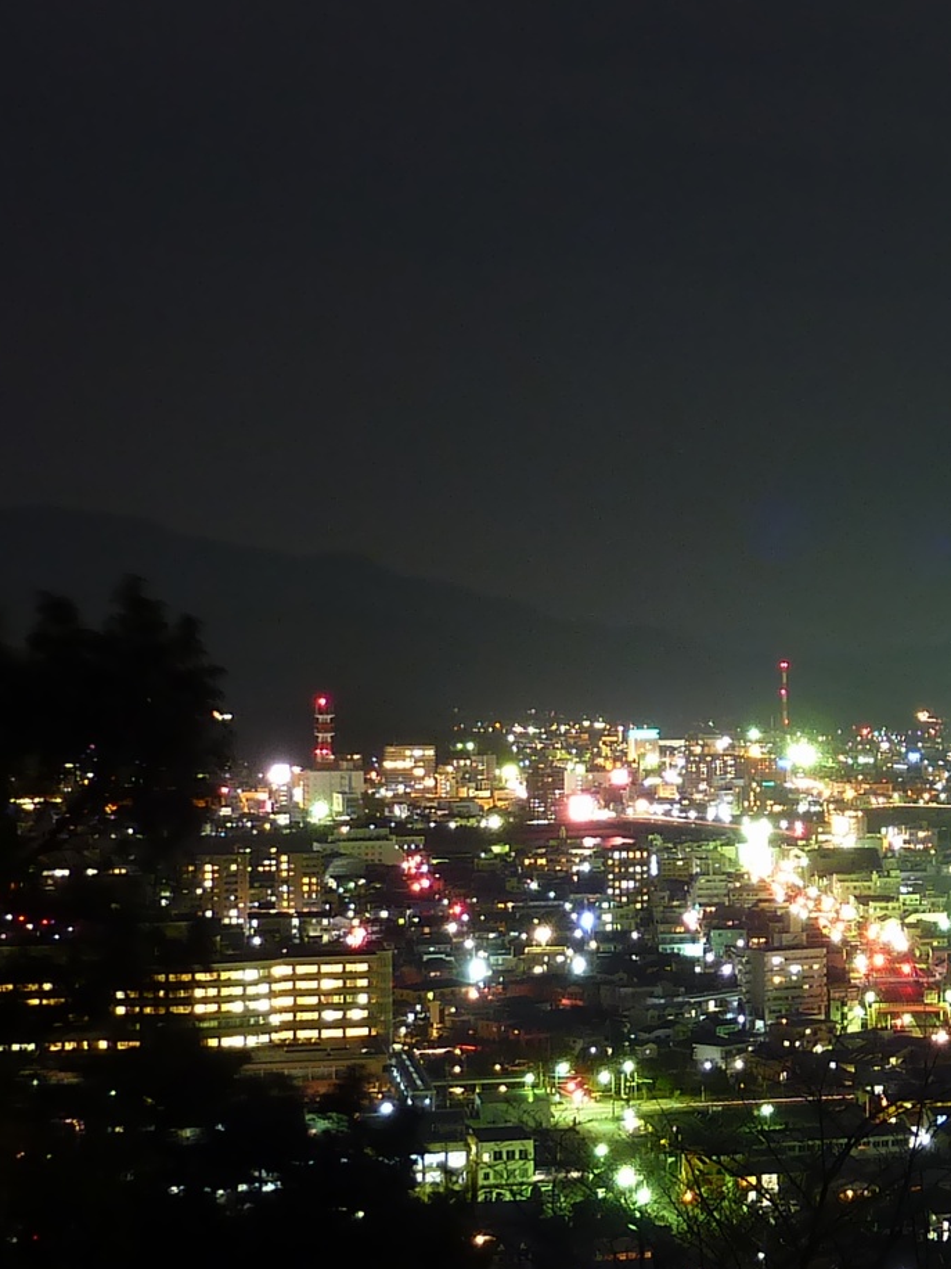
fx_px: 2528
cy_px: 752
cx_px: 1125
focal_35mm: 69
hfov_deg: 20.1
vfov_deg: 28.1
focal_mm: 4.4
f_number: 3.3
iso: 80
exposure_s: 15
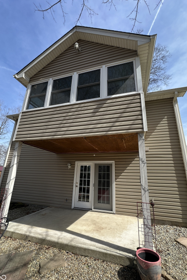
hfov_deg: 77.3
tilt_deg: +18.4
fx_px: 117
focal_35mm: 15
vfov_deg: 100.4
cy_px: 142
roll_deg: -1.9
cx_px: 98
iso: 40
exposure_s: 1/666
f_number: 2.2
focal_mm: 2.22
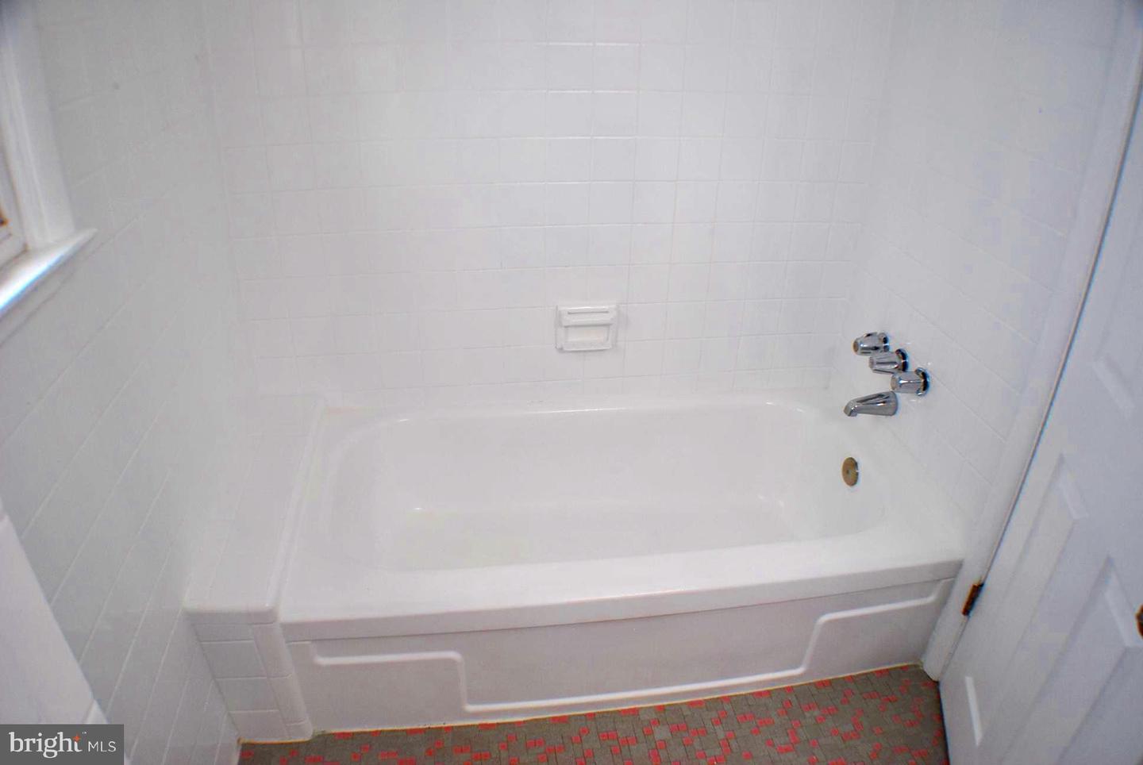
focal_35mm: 30
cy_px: 382
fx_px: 954
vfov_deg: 43.7
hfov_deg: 61.9
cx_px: 572
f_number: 3.8
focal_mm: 20
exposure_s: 1/50
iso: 200
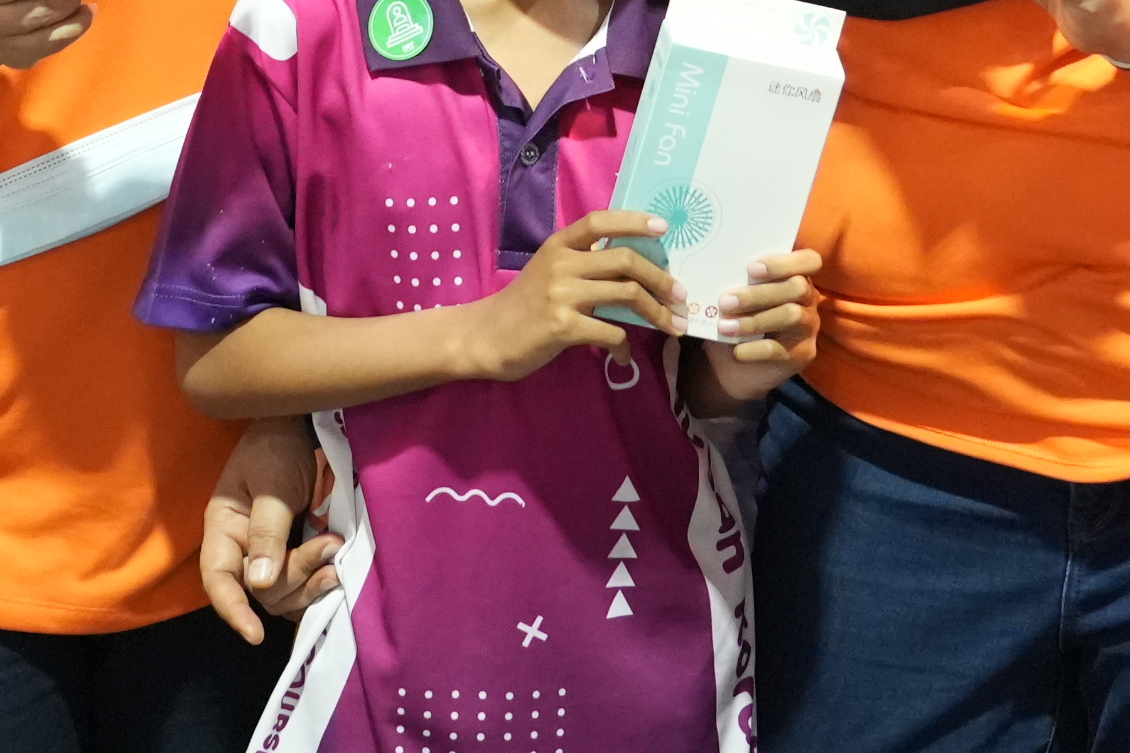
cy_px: -526
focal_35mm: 109
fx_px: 3421
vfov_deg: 11.8
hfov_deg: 18.8
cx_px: 549
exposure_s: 1/100
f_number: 4
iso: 6400
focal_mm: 28
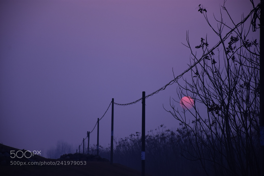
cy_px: 88
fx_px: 1540
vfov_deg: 6.5
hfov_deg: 9.8
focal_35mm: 210
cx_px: 132
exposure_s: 1/200
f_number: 5.6
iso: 400
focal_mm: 140
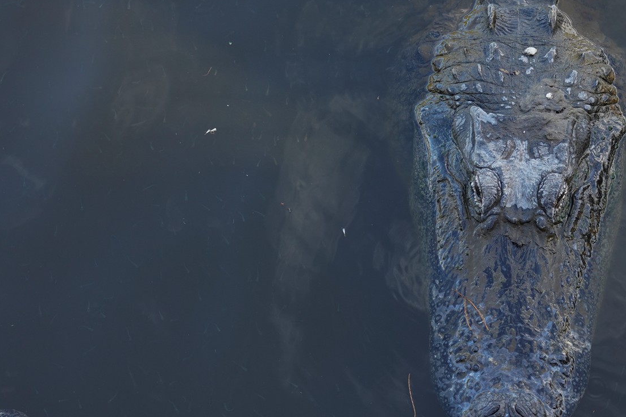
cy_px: 228
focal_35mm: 109
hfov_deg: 18.6
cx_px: 512
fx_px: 1895
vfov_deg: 12.6
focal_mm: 60
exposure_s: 1/100
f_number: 7.1
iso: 640
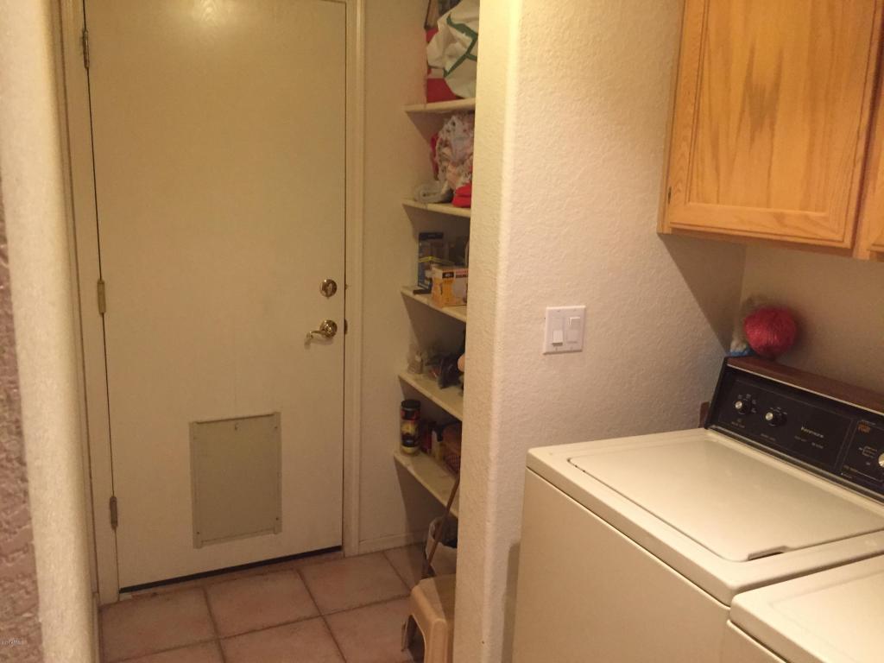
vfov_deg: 48.2
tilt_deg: -14.0
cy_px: 332
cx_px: 442
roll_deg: -1.5
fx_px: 741
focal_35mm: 29
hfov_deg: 61.7
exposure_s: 1/30
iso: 250
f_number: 2.2
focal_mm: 4.15
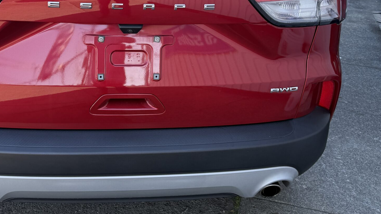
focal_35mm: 46
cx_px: 145
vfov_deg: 25.1
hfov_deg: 44.2
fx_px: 465
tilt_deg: -16.2
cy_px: 14
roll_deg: -3.7
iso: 80
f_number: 1.78
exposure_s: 1/589
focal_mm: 6.76
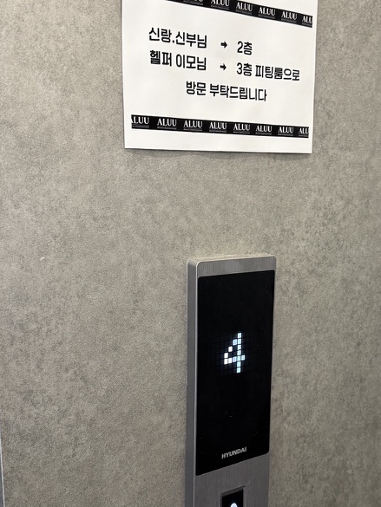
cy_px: 291
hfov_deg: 34.1
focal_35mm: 42
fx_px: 616
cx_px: 244
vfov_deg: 44.7
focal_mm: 6.76
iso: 250
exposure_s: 1/60
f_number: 1.78
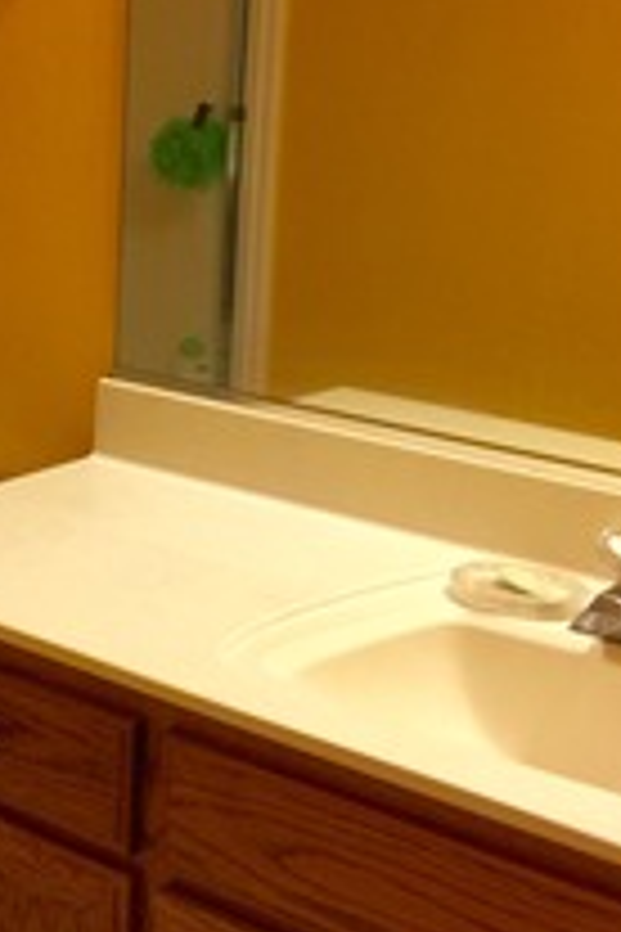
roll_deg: +0.2
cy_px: 477
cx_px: -14
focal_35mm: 70
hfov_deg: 18.9
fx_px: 1811
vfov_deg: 28.8
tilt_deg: -15.5
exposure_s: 1/15
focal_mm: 4.15
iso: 50
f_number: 2.2
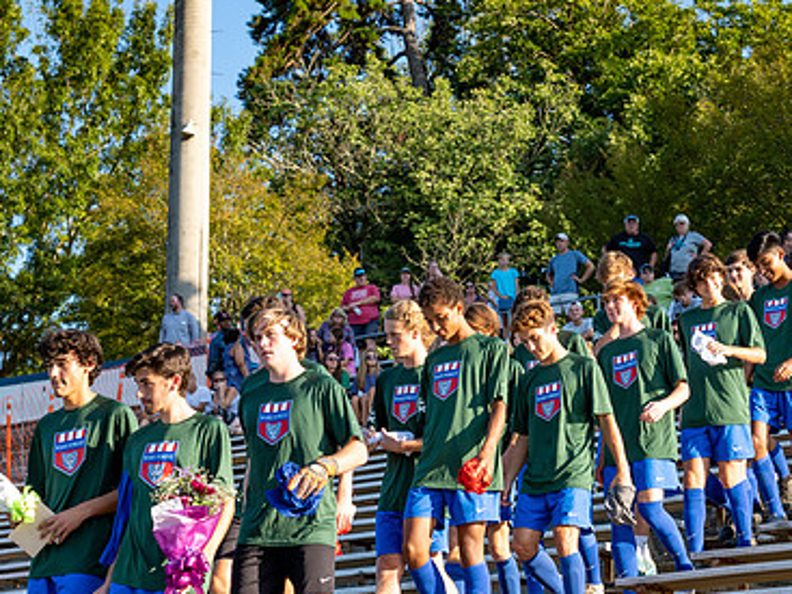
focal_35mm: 93
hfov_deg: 21.1
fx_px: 2127
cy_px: 374
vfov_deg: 15.9
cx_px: 405
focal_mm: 35
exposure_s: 1/400
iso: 160
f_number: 4
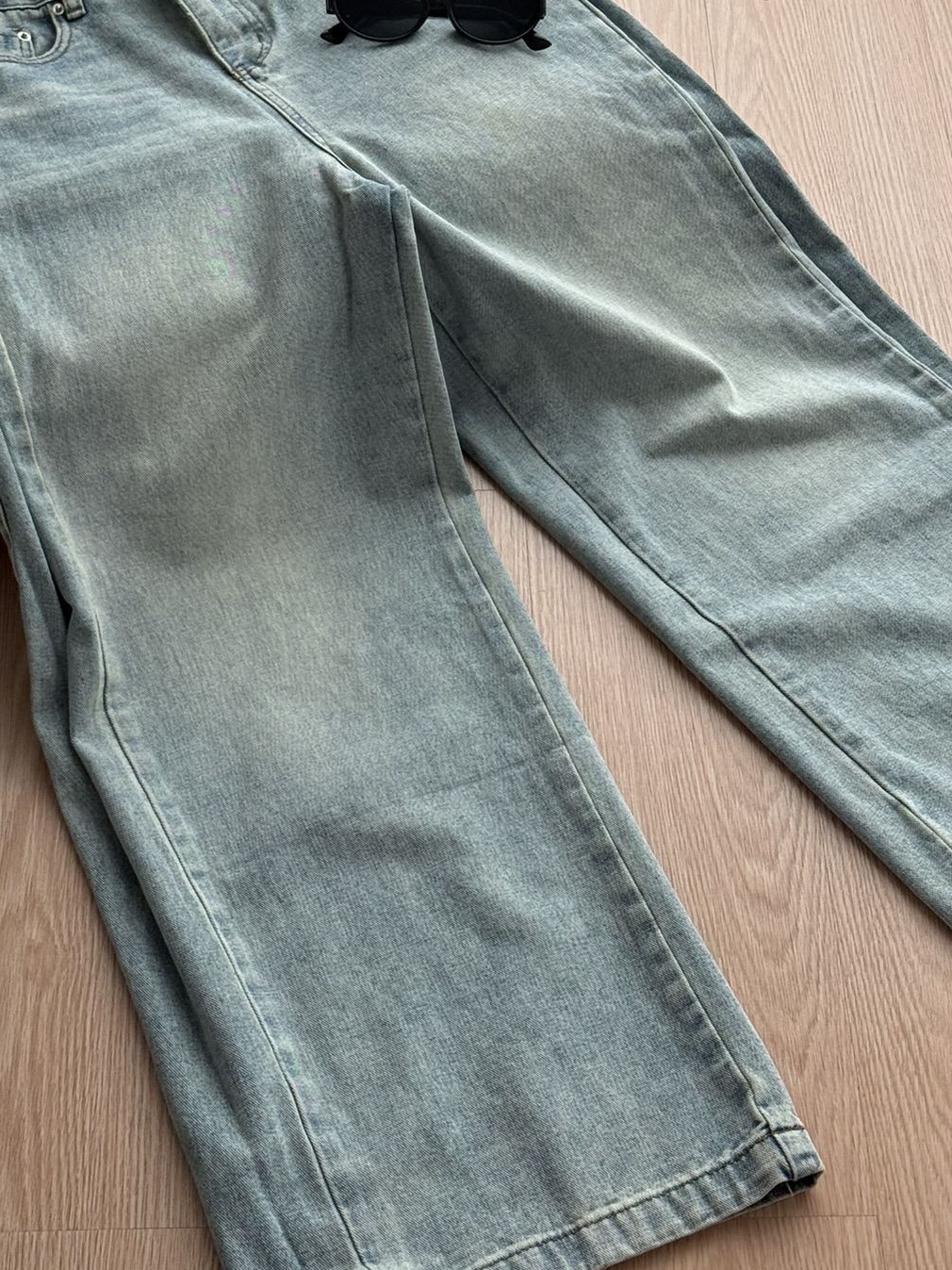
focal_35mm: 73
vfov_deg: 26.3
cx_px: 348
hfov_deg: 20.1
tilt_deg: -49.3
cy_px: 322
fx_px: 2677
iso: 125
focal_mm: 6.76
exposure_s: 1/80
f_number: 1.78
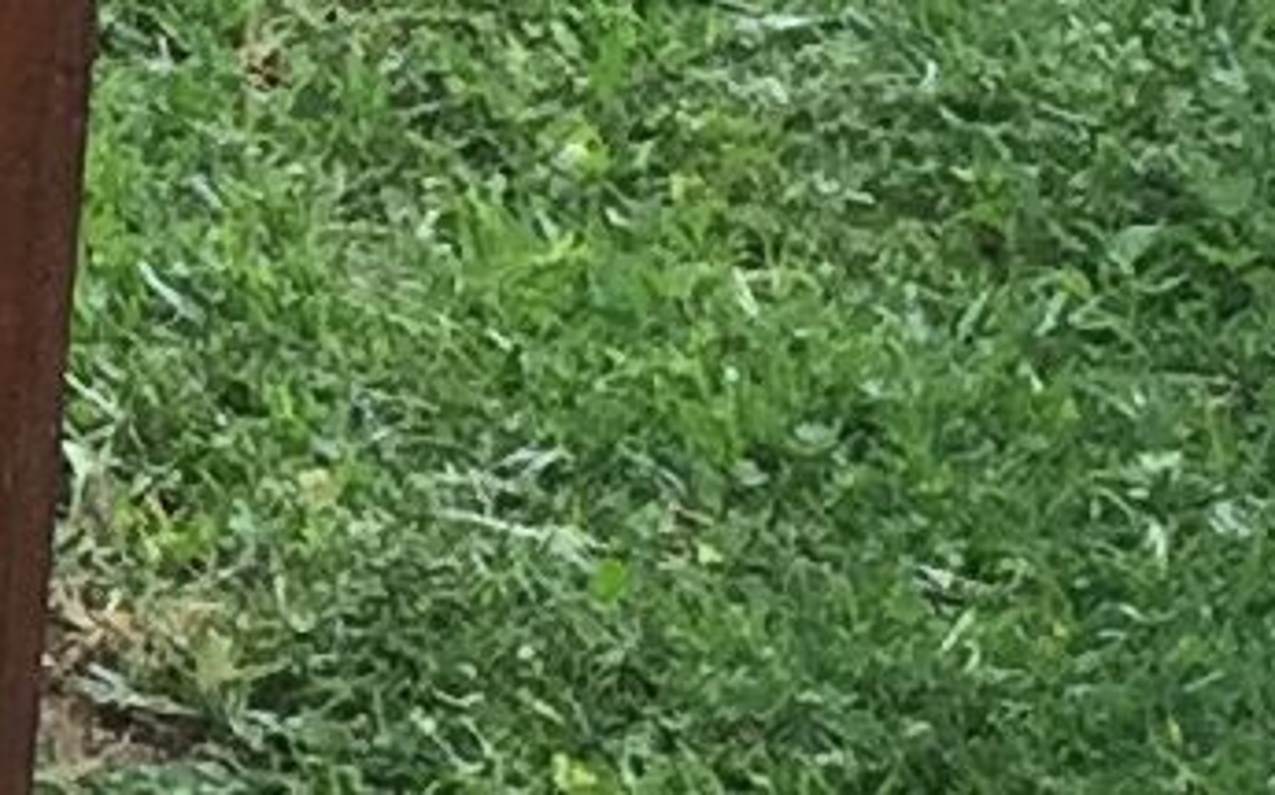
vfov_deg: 4.5
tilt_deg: -15.1
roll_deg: +0.2
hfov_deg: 6.7
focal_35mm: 291
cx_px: -2162
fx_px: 10103
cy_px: -30
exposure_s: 1/164
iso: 32
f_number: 2.2
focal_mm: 4.15
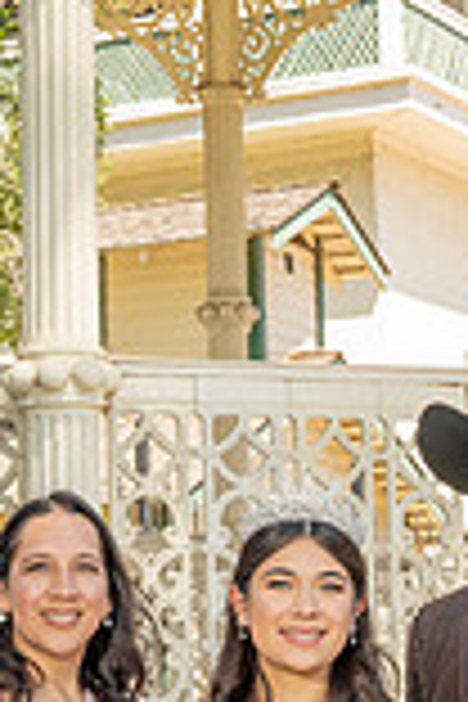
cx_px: 261
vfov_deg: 15.5
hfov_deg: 10.5
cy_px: 680
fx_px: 2535
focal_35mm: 130
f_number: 4.5
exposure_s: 1/200
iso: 125
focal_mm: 24
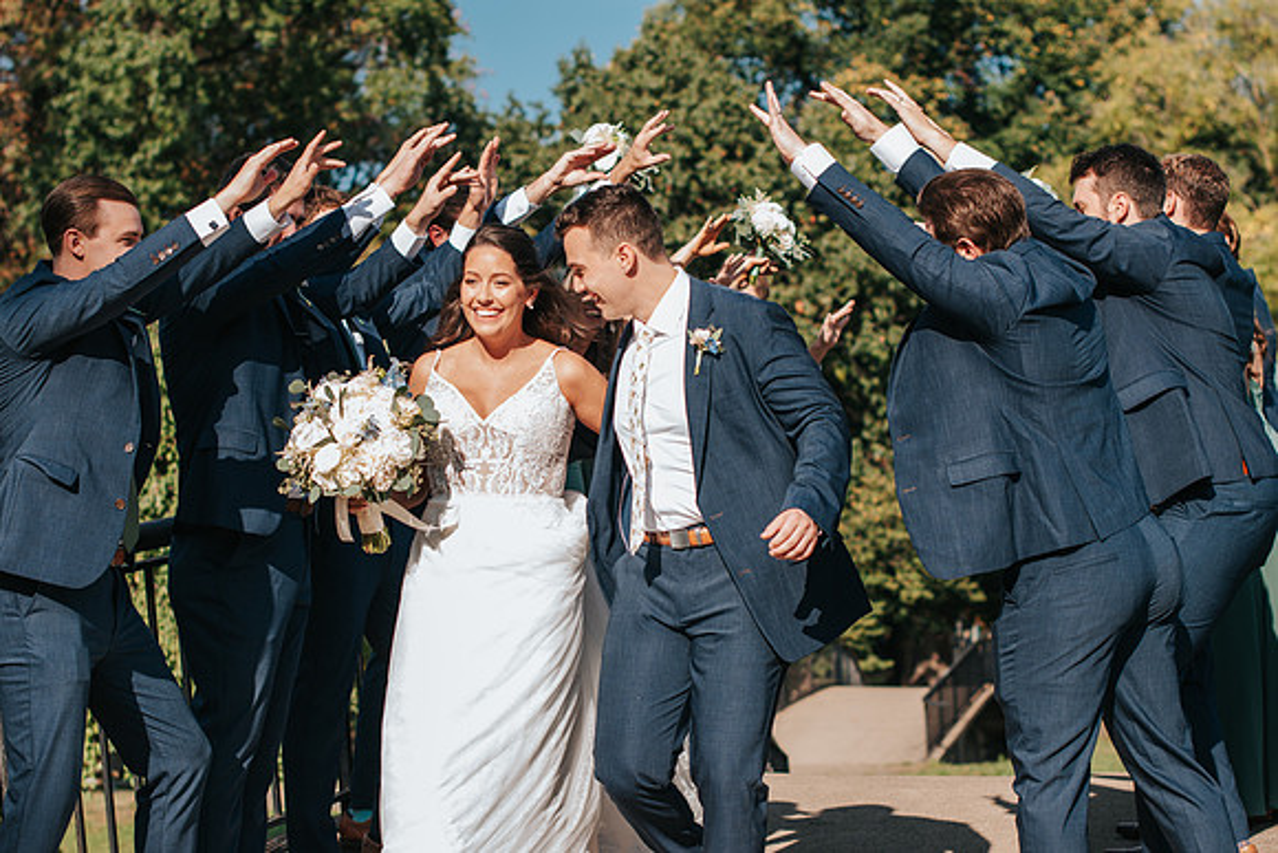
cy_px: 426
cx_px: 639
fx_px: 2676
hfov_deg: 26.9
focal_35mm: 75
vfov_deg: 18.1
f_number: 3.5
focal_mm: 50
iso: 100
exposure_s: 1/640
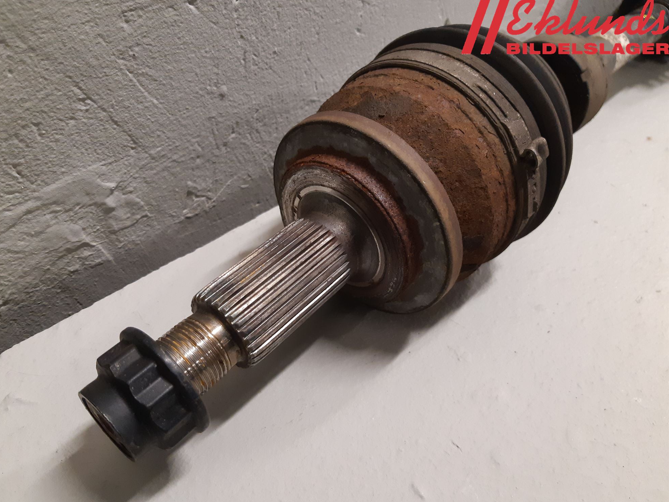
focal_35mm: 27
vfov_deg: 51.3
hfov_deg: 65.3
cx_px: 322
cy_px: 257
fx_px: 522
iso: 250
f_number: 1.7
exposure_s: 1/50
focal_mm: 3.93
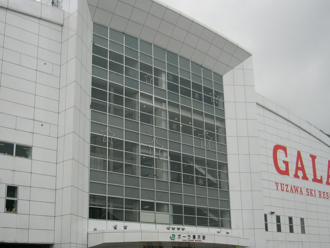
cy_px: 144
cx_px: 148
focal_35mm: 47
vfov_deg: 30.8
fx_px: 448
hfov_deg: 40.4
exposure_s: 1/320
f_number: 2.8
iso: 50
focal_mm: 5.8
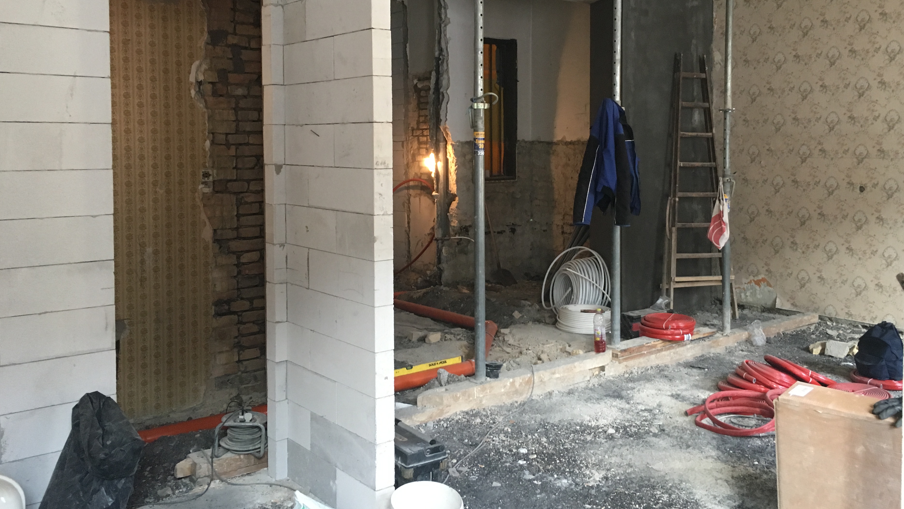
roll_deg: -0.4
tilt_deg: -2.9
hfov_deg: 58.0
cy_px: 175
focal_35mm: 34
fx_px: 815
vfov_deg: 34.4
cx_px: 479
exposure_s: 1/33
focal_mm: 4.15
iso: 200
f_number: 2.2
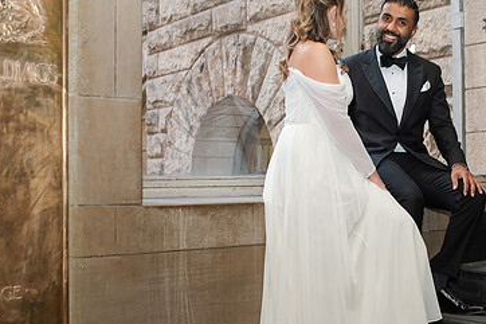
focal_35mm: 56
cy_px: 163
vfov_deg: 24.2
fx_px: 756
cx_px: 372
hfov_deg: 34.8
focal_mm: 35
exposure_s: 1/200
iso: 1000
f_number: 3.5
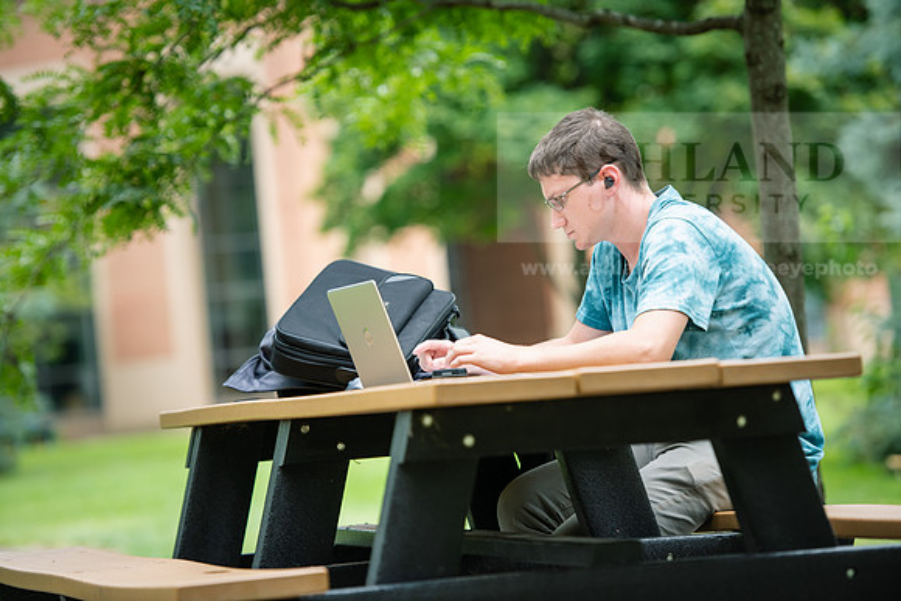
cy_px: 300
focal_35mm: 150
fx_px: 3755
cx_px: 450
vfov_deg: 9.2
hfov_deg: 13.7
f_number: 3.2
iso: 320
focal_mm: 150
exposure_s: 1/320
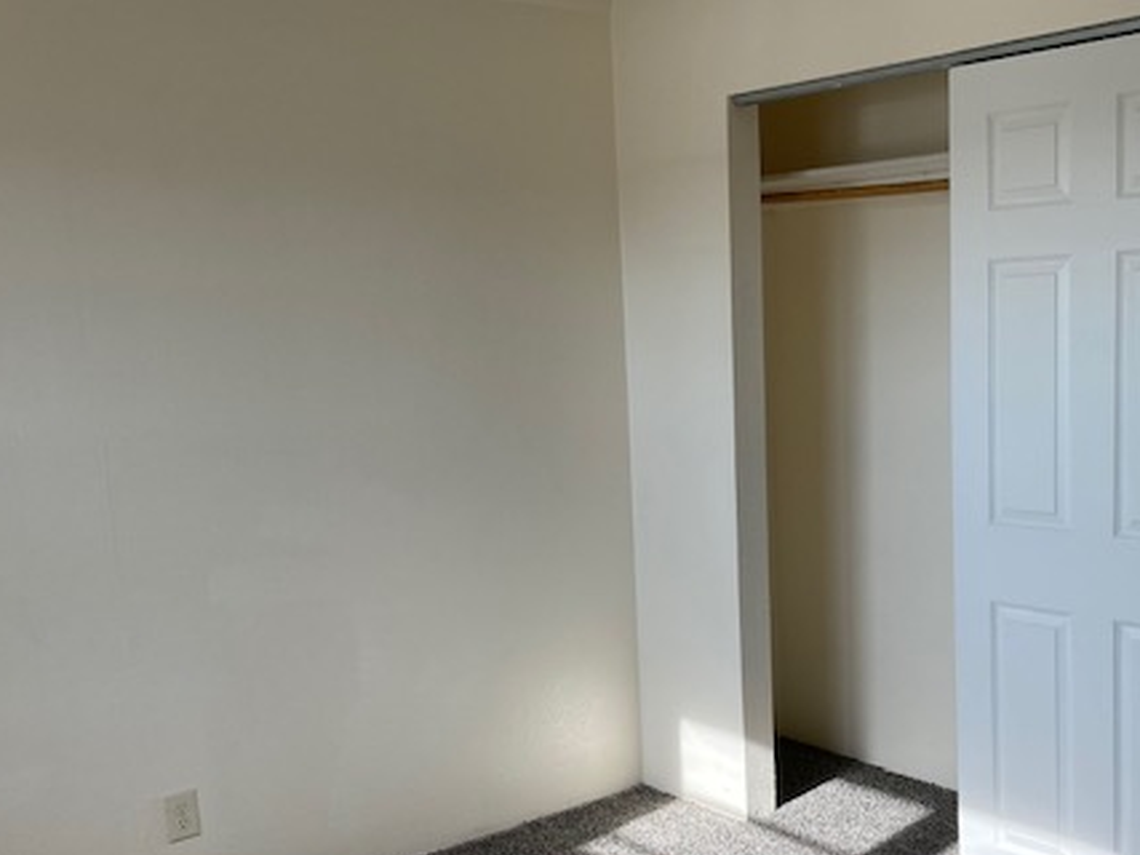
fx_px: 1383
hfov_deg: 44.5
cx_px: 691
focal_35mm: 42
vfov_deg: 34.1
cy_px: 553
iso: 20
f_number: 1.8
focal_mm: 3.99
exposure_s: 1/326
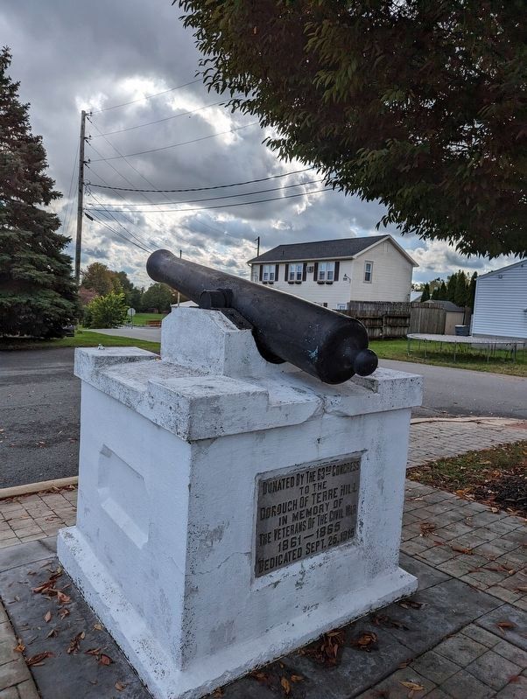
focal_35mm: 24
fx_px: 486
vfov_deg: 71.5
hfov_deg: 57.0
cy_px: 350
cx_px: 264
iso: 47
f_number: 1.85
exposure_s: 1/5376
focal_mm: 6.81
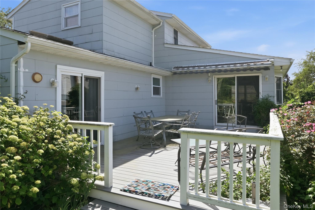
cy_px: 105
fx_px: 210
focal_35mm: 24
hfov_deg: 73.7
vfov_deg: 53.1
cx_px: 158
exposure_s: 1/480
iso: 400
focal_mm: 16
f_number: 8
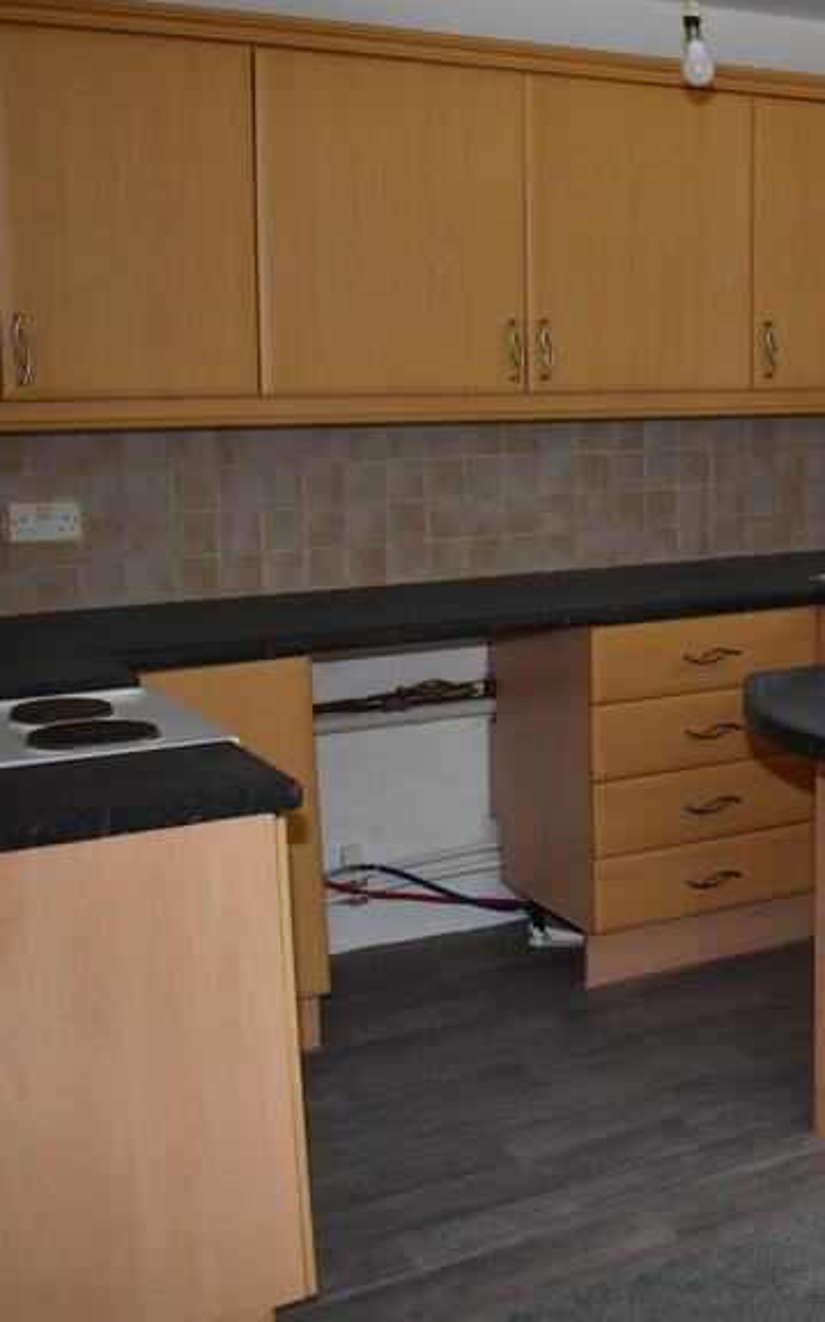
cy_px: 599
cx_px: 1048
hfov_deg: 23.5
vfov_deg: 41.0
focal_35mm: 49
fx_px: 1764
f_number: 4.5
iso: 800
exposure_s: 1/160
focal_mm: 18
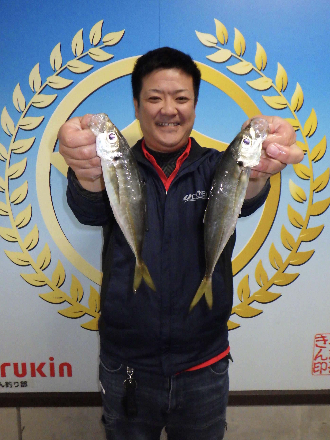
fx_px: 356
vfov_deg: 63.4
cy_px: 220
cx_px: 165
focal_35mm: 28
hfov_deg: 49.7
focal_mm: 5
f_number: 3.5
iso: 1600
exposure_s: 1/45
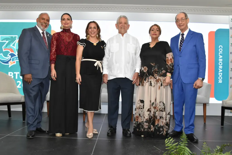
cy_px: 78
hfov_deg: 57.2
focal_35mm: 33
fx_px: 213
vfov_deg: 40.0
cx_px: 116
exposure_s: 1/125
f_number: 8
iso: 2500
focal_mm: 22
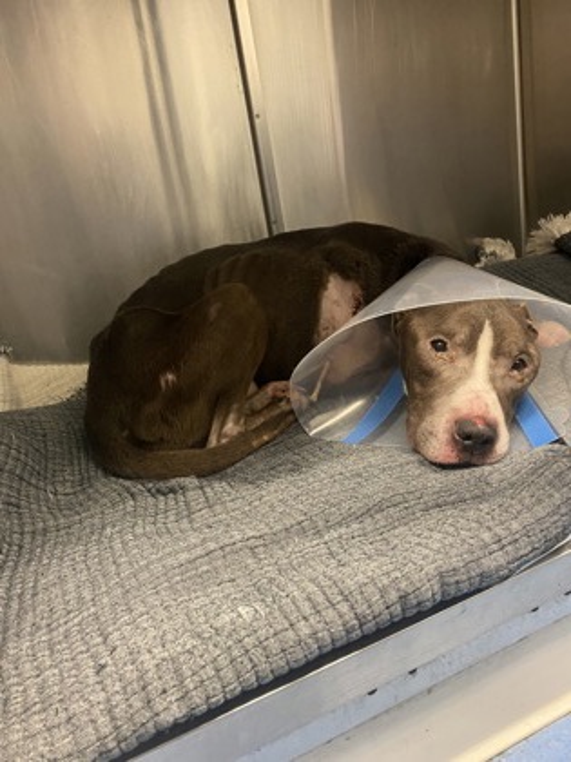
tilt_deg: -15.9
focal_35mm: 26
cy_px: 381
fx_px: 572
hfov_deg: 53.1
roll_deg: +9.9
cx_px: 286
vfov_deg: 67.3
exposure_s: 1/44
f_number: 1.8
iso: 400
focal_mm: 4.25
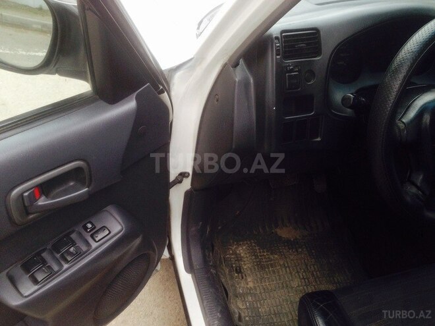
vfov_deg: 42.9
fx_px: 415
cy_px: 163
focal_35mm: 33
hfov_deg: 55.4
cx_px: 218
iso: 64
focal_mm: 4.12
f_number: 2.4
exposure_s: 1/120
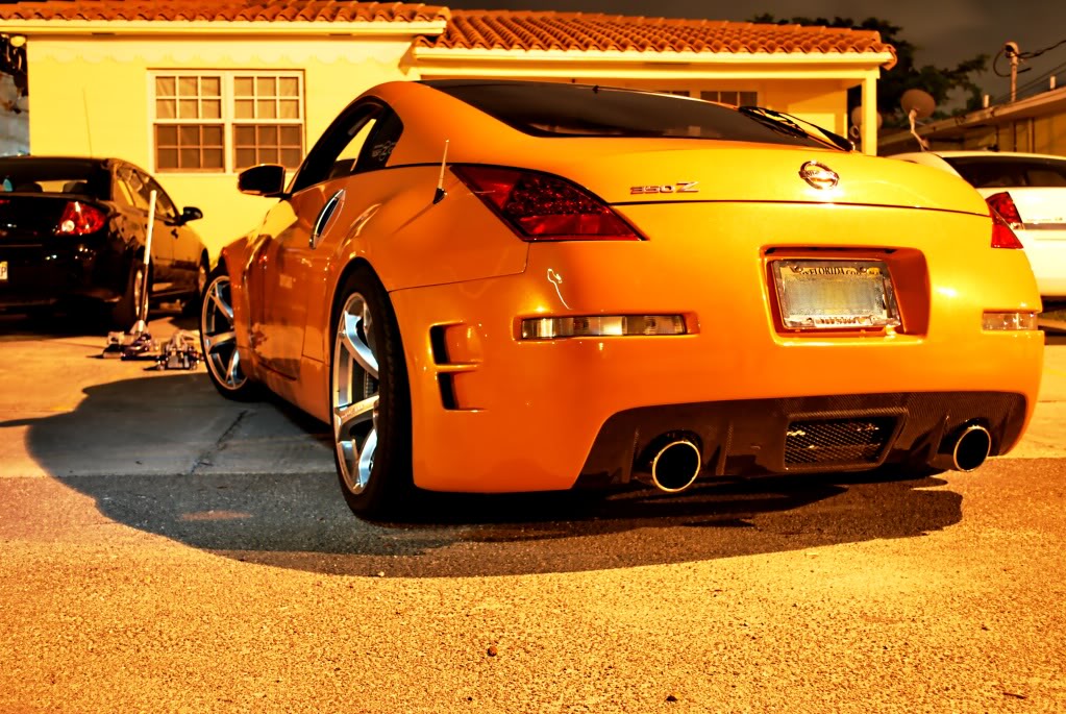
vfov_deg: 34.3
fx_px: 1156
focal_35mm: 39
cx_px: 533
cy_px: 357
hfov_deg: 49.5
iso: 100
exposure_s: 15
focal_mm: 26
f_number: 4.5
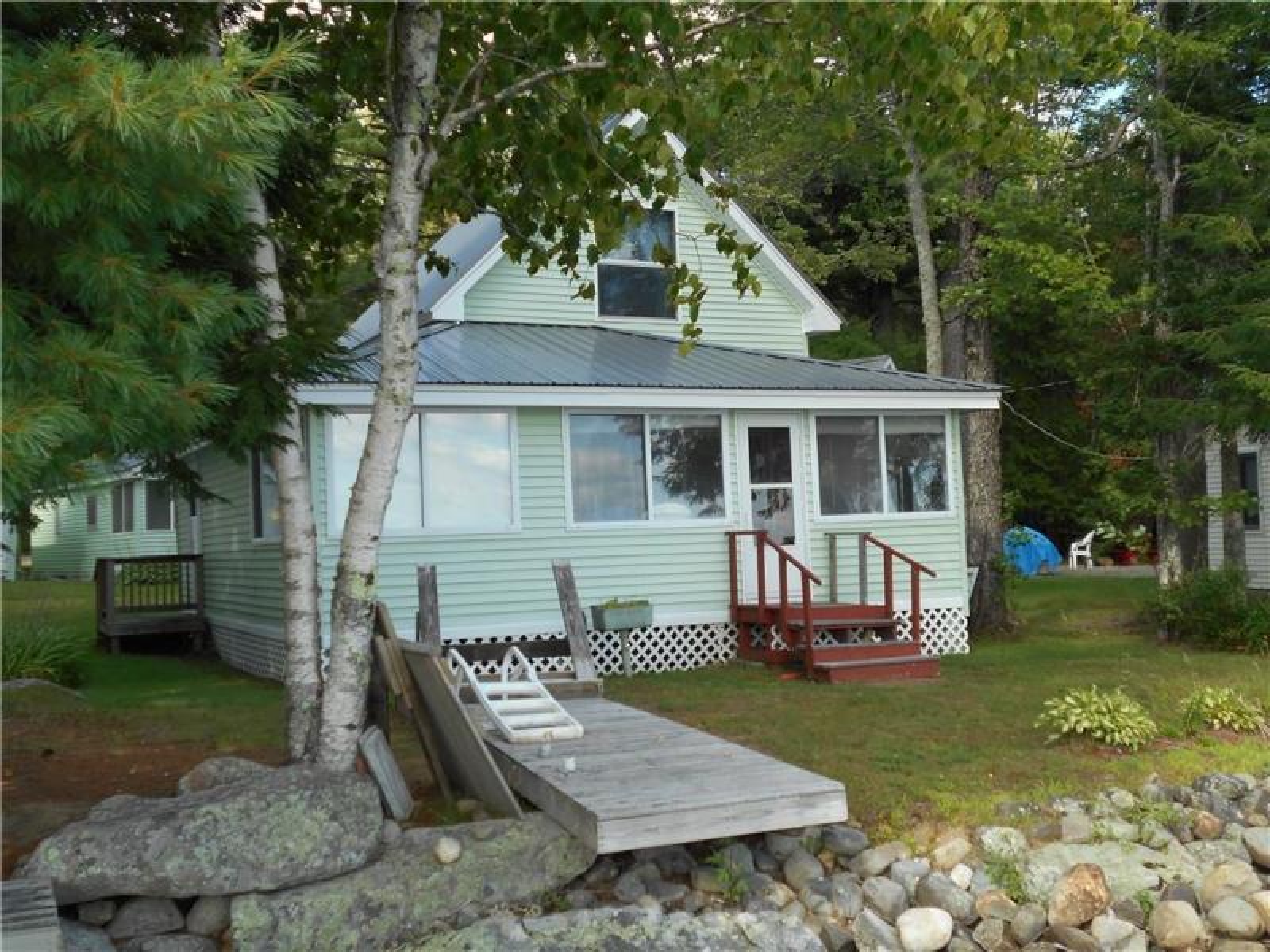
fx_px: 1357
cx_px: 635
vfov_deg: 38.7
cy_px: 476
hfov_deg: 50.1
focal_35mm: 37
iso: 80
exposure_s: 1/200
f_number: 3.9
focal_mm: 6.7
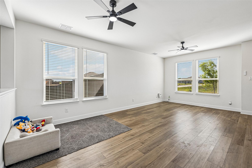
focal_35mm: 16
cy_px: 84
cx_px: 126
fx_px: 112
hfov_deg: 96.7
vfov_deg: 73.7
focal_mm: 16
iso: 400
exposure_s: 1/320
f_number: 8
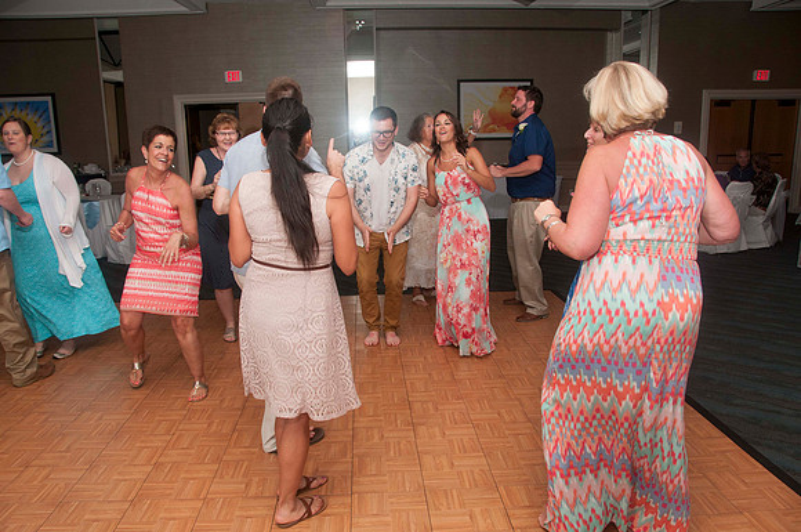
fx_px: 600
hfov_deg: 67.5
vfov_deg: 47.8
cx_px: 400
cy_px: 266
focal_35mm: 27
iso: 400
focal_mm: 18
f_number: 5.6
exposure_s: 1/60
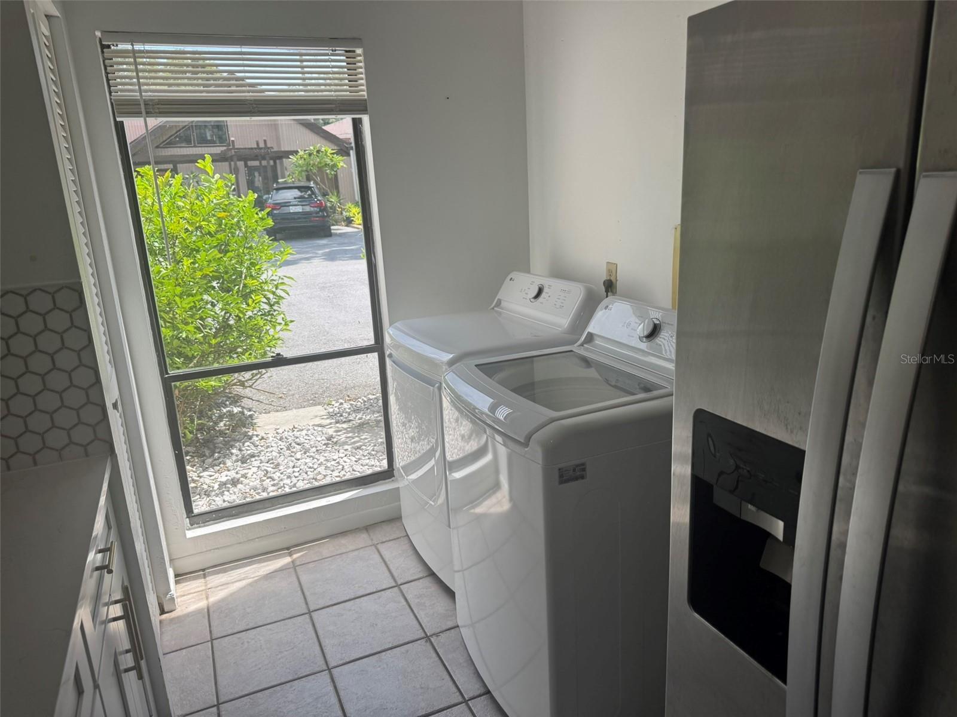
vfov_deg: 56.8
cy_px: 358
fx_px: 664
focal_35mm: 24
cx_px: 478
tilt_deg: -17.1
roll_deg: +2.5
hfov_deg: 71.6
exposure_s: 1/980
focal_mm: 6.76
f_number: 1.78
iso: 80
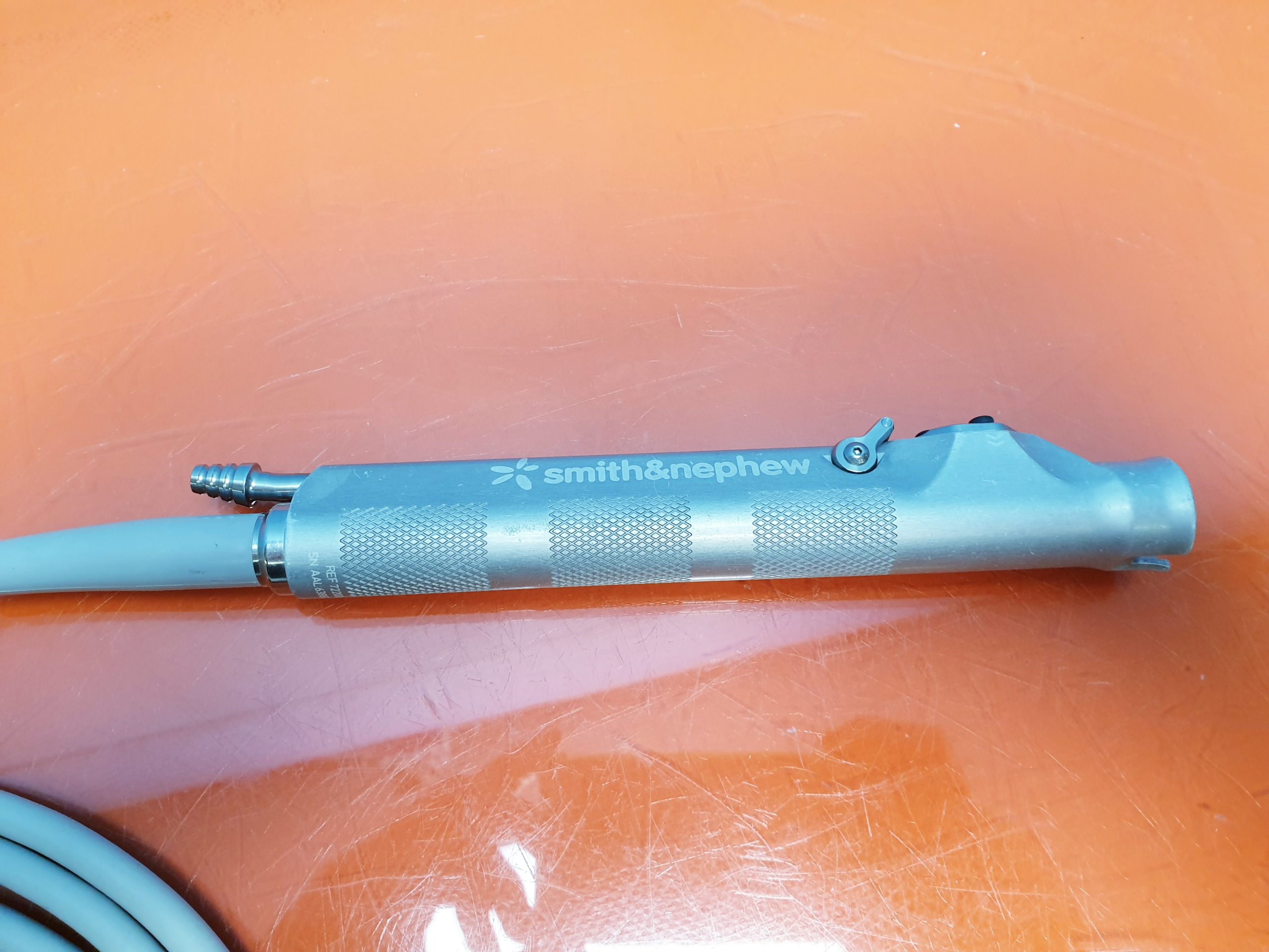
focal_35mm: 26
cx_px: 634
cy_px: 476
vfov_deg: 53.1
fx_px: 953
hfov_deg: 67.3
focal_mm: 4.3
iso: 200
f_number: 2.4
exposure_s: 1/50
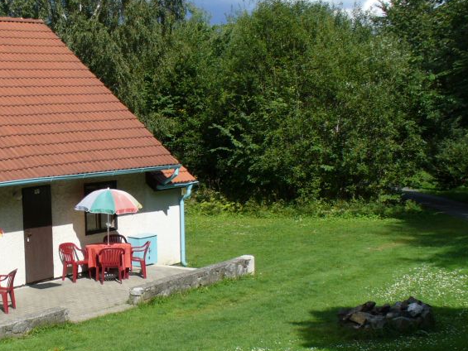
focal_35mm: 67
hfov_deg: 28.3
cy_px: 228
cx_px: 91
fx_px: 906
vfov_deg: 21.9
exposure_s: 1/320
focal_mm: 6.1
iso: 80
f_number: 5.6
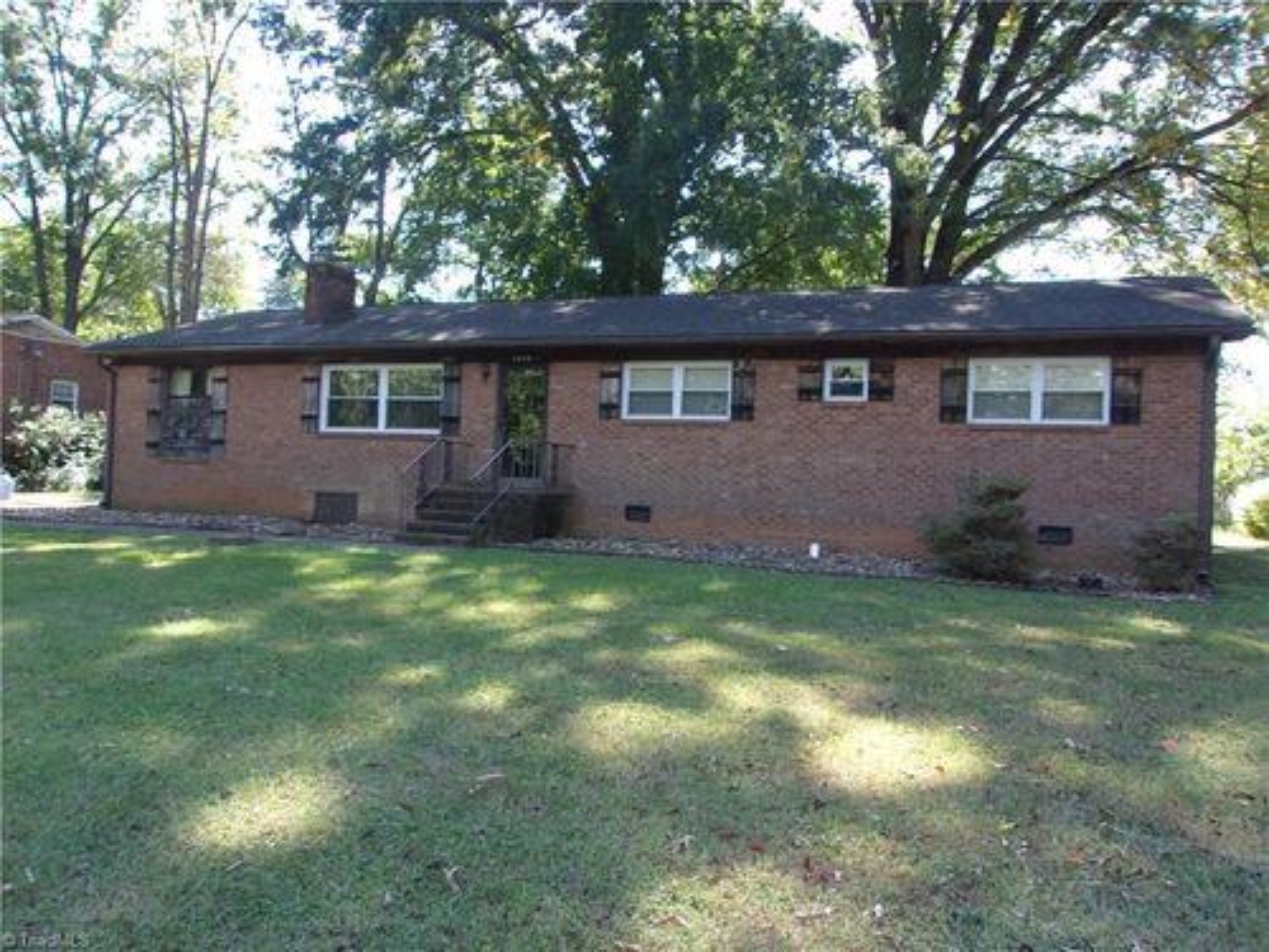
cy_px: 476
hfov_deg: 65.3
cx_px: 634
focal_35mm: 27
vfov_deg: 51.4
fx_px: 990
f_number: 3
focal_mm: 4.9
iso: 80
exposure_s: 1/110
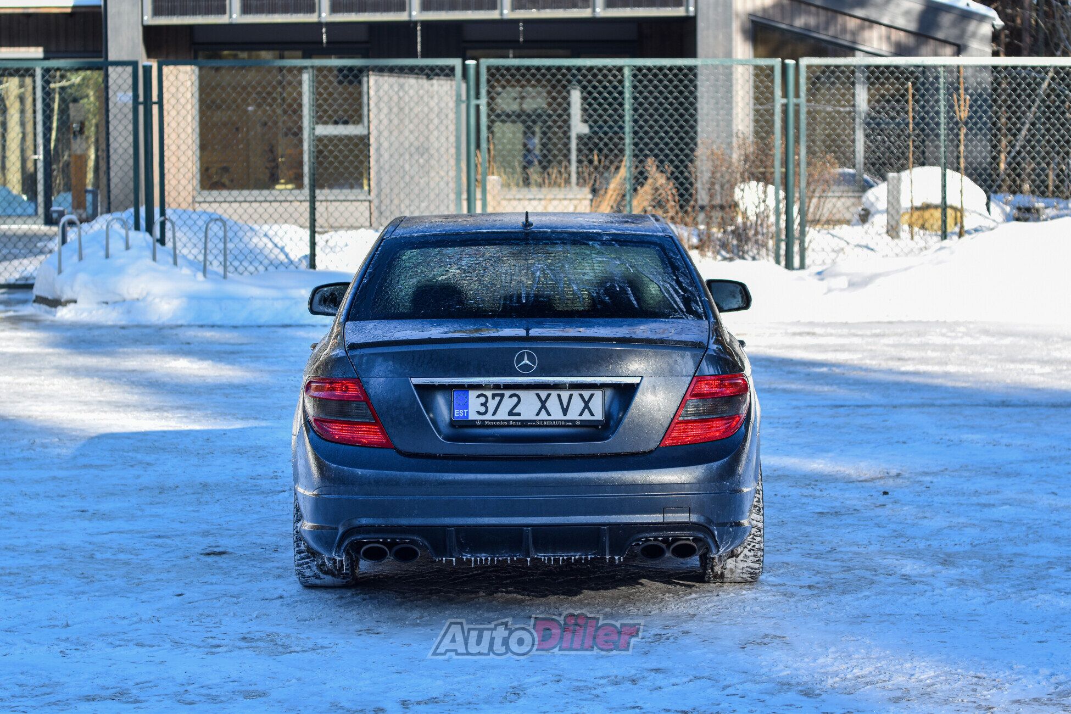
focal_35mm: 75
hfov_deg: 27.0
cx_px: 536
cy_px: 357
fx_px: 2231
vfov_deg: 18.2
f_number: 3.5
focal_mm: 50
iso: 100
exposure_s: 1/160
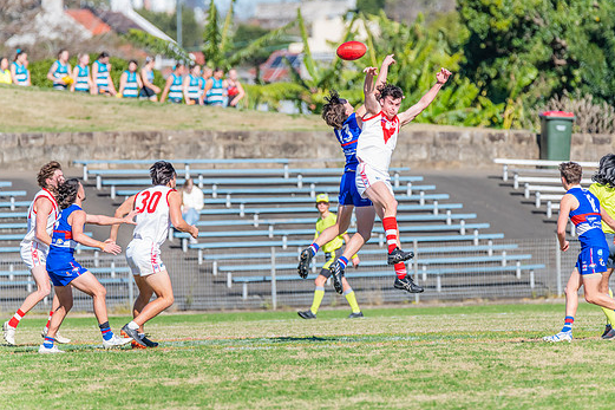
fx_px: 9512
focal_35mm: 557
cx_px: 328
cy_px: 184
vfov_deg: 2.5
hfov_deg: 3.7
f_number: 9
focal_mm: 500
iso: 800
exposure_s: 1/1600
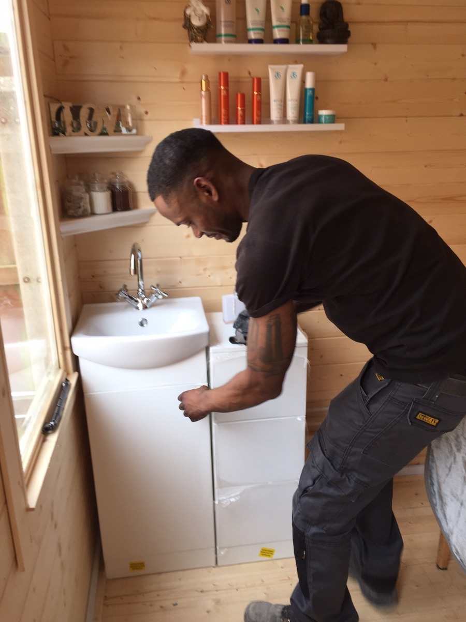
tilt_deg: -17.5
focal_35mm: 29
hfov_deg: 48.2
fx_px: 521
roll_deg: +1.8
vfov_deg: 61.7
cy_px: 311
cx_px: 233
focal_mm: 4.15
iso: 32
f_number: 2.2
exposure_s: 1/50
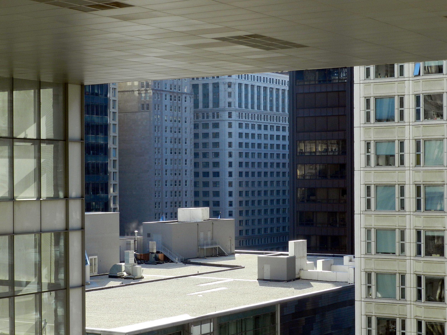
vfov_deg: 19.4
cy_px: 168
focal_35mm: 76
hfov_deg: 25.7
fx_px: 981
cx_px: 224
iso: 160
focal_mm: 13.5
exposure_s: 1/320
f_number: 4.8
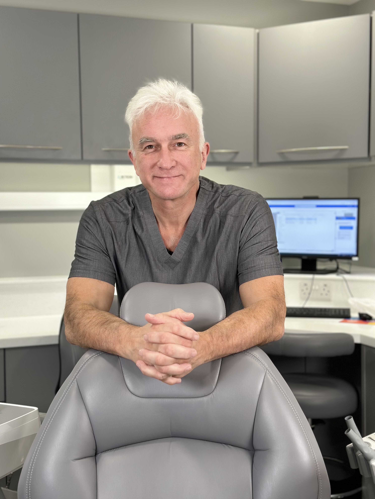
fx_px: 693
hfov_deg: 30.3
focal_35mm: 48
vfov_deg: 39.7
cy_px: 250
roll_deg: +0.0
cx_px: 188
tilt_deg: -3.4
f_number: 1.78
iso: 80
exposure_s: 1/121
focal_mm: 6.86
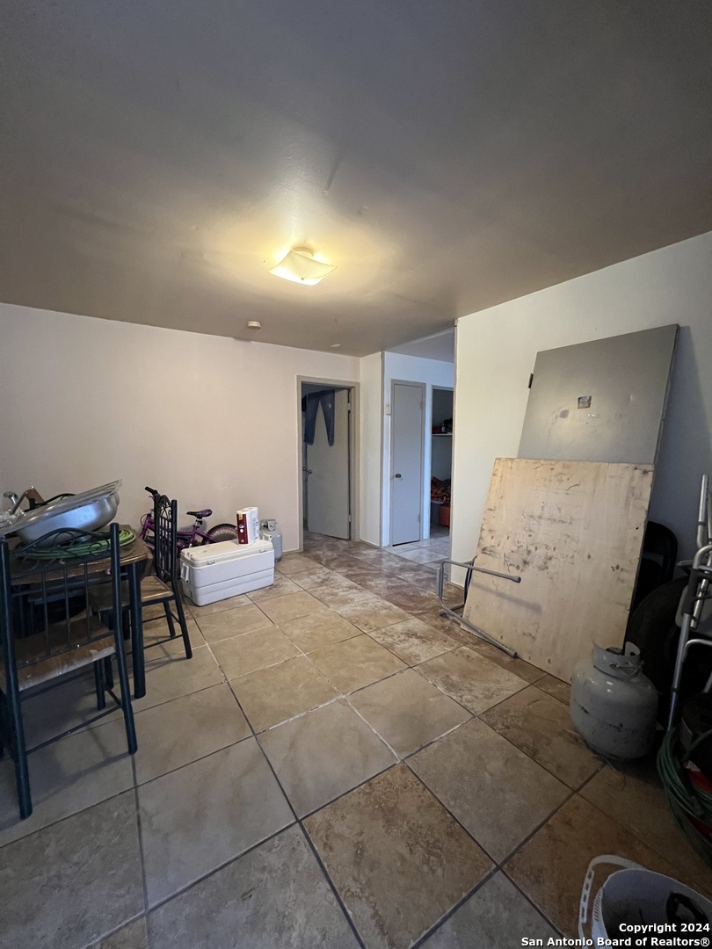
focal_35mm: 13
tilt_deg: -5.1
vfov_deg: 106.2
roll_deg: -0.7
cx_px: 356
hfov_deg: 89.9
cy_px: 474
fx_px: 357
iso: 800
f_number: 1.8
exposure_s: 1/40
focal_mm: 1.57
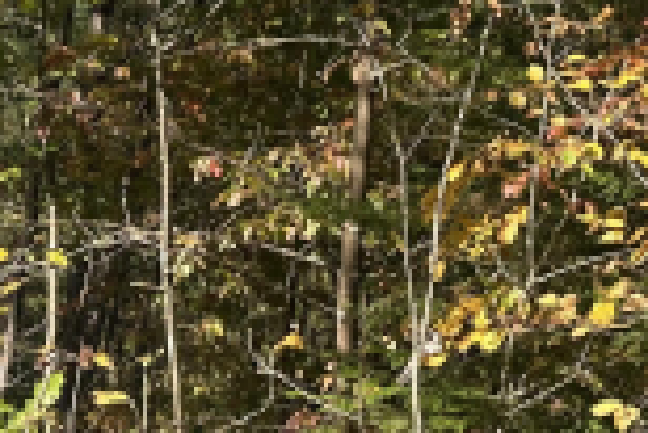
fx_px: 1946
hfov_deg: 17.9
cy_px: 202
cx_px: -141
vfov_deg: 12.7
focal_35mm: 108
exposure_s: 1/1212
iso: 80
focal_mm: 6.86
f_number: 1.78
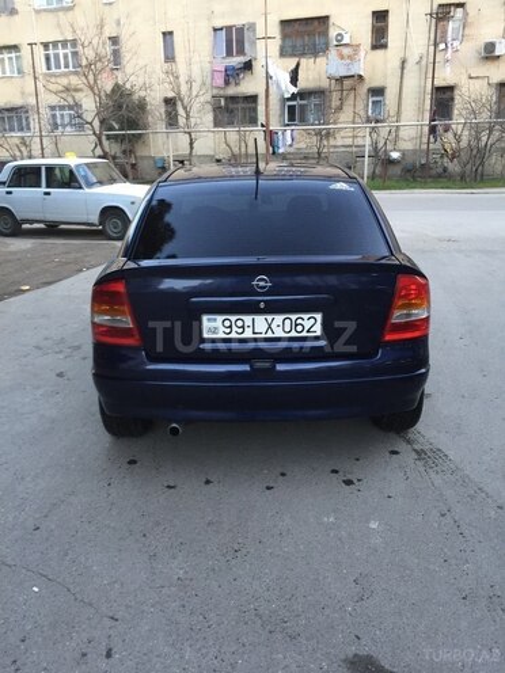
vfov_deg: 61.7
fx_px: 564
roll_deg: +0.2
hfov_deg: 48.2
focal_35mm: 29
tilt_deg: -20.0
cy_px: 336
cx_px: 252
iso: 64
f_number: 2.2
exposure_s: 1/33
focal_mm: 4.15
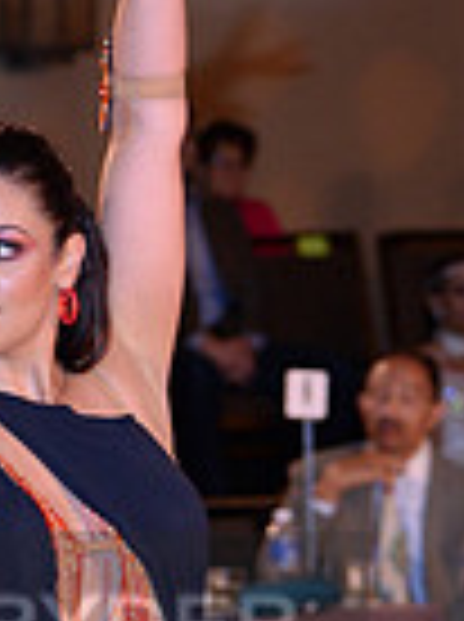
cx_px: -250
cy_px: 684
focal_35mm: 384
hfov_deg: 3.8
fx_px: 6884
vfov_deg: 5.2
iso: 2000
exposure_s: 1/200
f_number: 4.5
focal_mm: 95
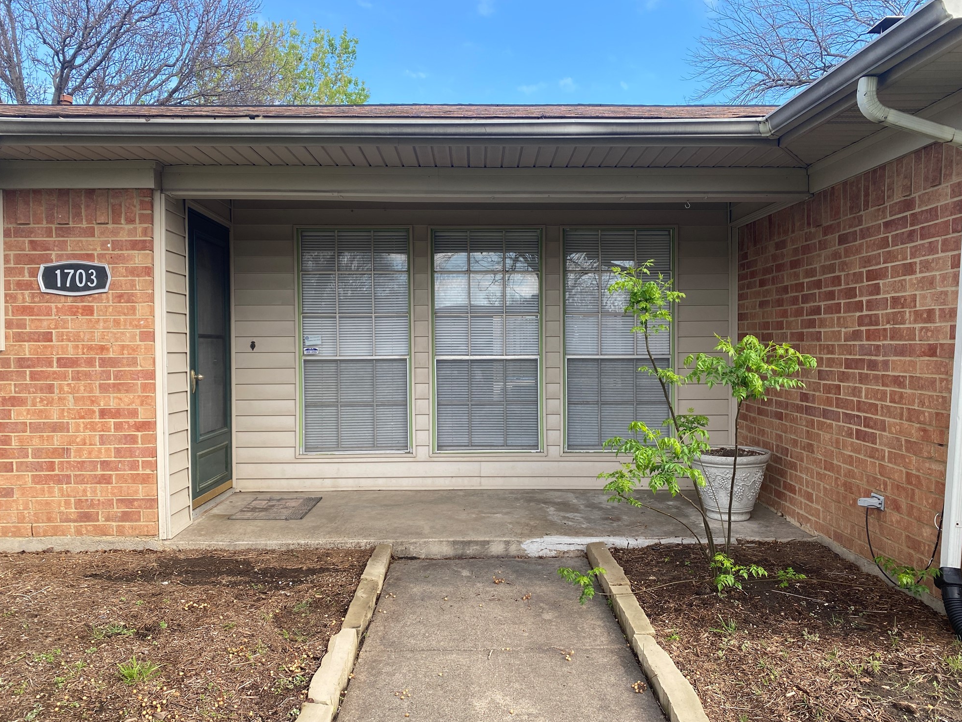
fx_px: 750
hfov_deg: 65.3
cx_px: 497
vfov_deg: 51.4
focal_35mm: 27
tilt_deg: -3.0
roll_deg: -0.1
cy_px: 367
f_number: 1.8
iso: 32
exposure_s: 1/606
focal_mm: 4.25
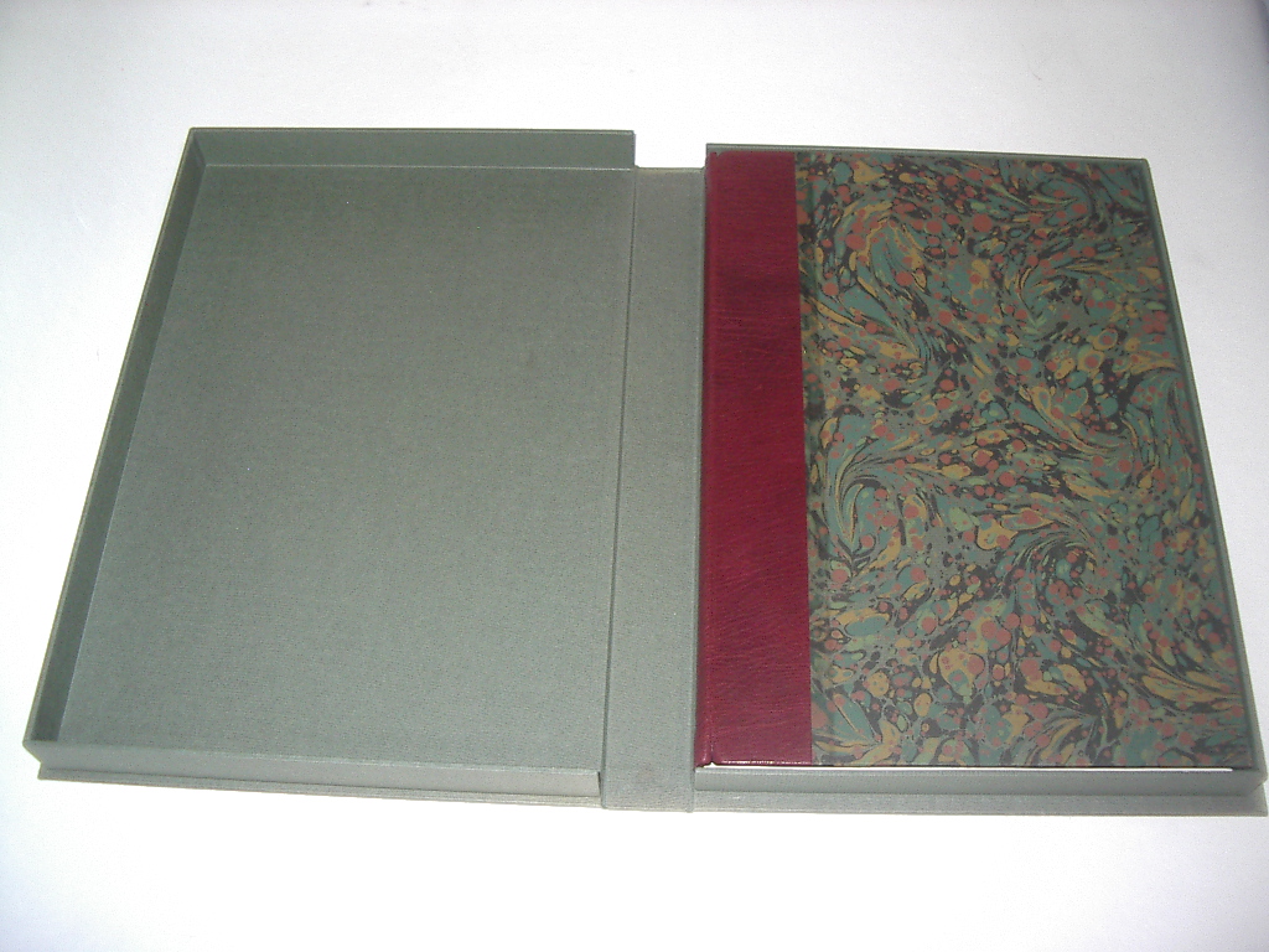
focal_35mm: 38
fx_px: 1393
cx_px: 634
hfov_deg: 49.0
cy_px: 476
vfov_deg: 37.7
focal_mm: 5.8
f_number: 2.6
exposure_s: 1/60
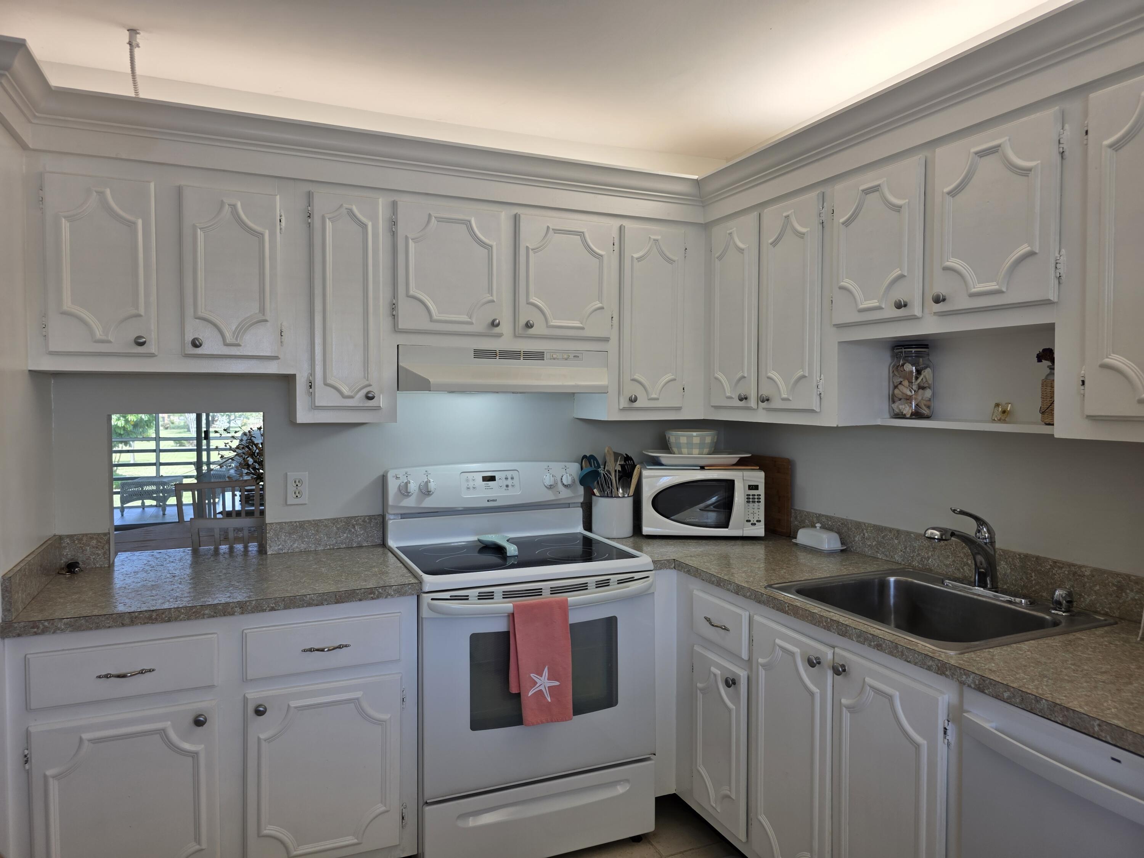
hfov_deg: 73.9
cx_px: 572
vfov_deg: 58.9
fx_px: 760
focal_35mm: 23
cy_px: 429
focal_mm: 6.3
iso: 40
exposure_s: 1/120
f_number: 1.7
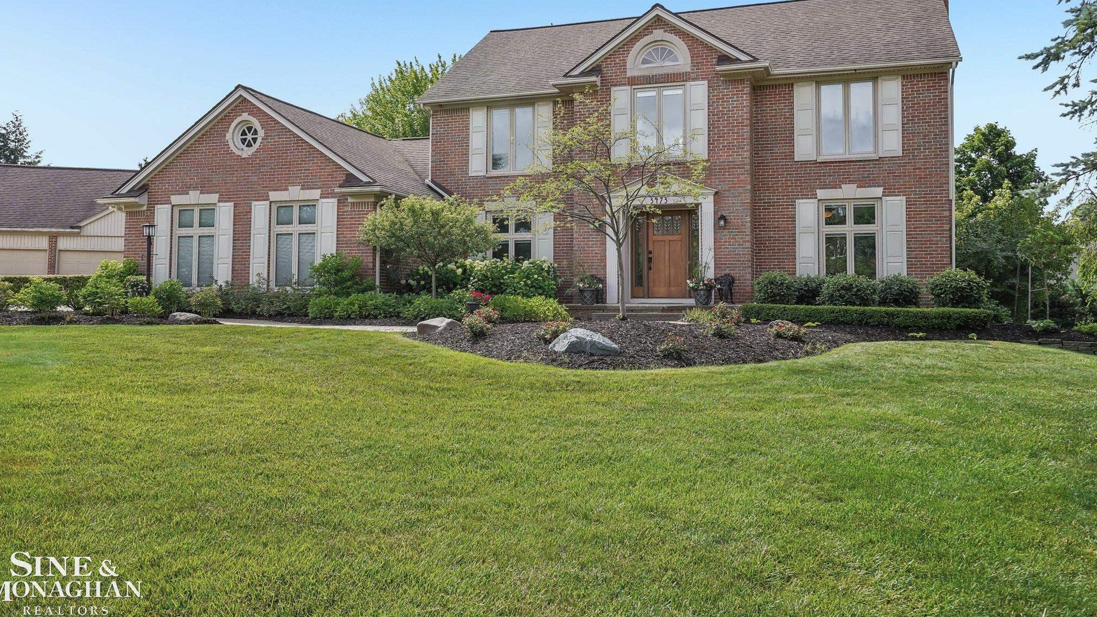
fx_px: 902
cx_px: 541
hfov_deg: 62.6
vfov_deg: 37.6
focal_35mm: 31
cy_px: 248
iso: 400
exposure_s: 1/500
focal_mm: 29
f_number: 8
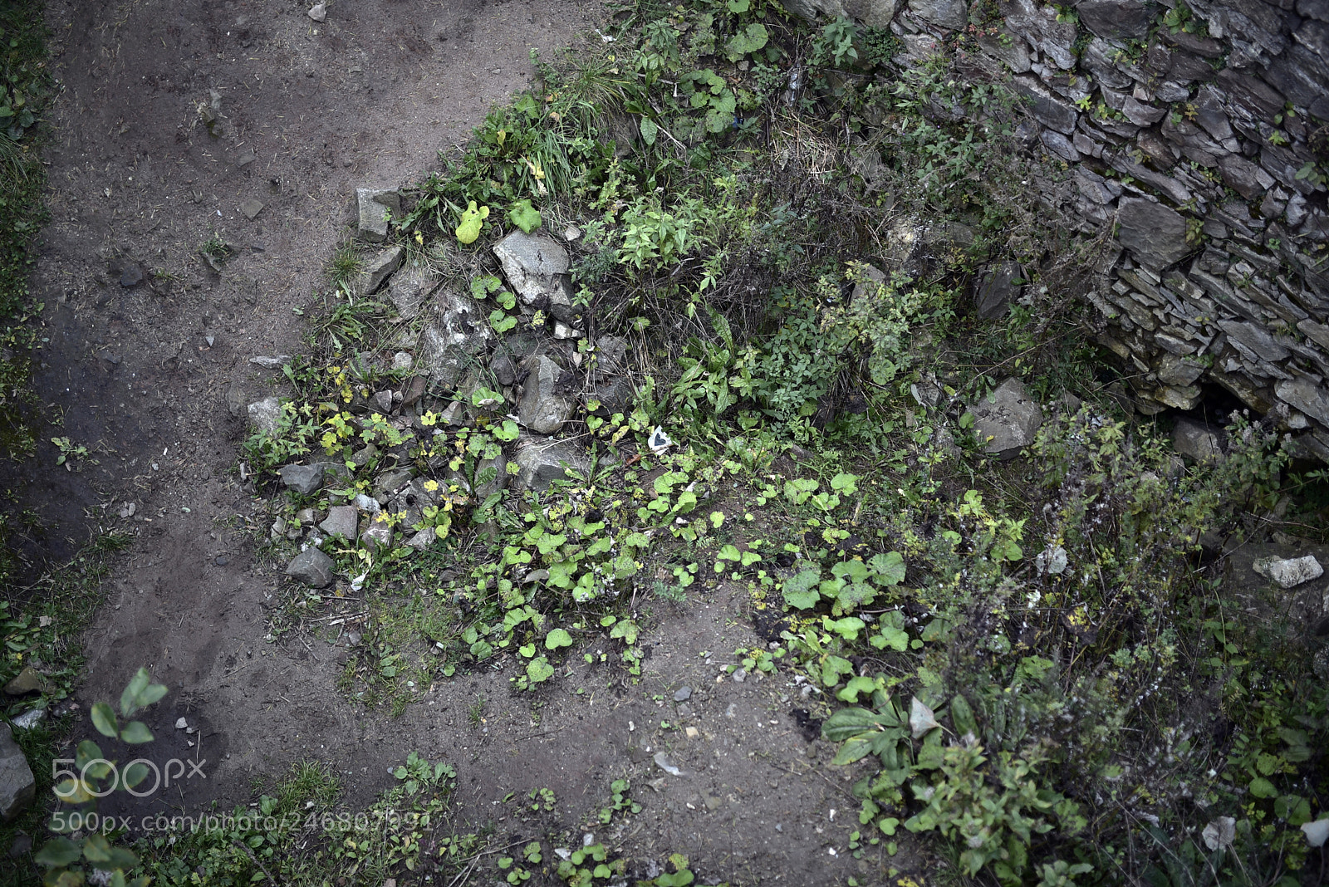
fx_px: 1292
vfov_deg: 37.9
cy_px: 444
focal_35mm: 35
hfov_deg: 54.4
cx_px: 664
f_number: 1.6
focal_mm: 35
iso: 125
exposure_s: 1/160
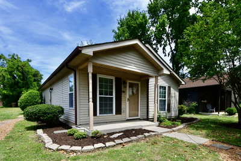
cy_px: 80
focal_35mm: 13
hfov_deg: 108.3
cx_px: 120
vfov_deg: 85.5
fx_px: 87
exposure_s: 1/250
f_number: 10
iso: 220
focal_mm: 9
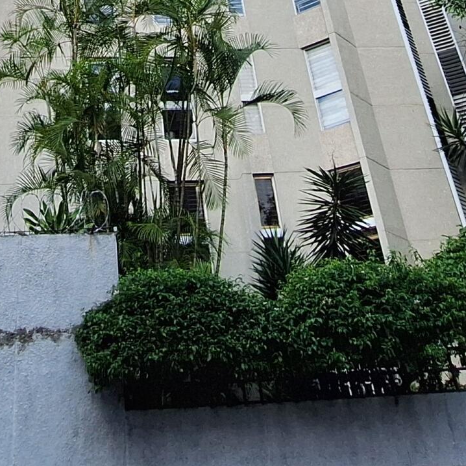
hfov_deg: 34.1
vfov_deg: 26.3
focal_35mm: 48
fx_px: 731
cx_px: 84
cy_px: -226
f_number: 2.2
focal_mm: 1.74
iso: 40
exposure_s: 1/865
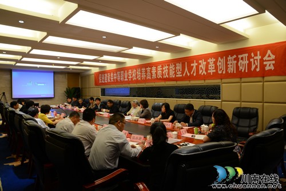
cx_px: 143
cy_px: 96
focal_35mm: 24
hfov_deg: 73.7
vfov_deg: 53.2
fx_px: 191
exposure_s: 1/4
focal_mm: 24
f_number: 11
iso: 500
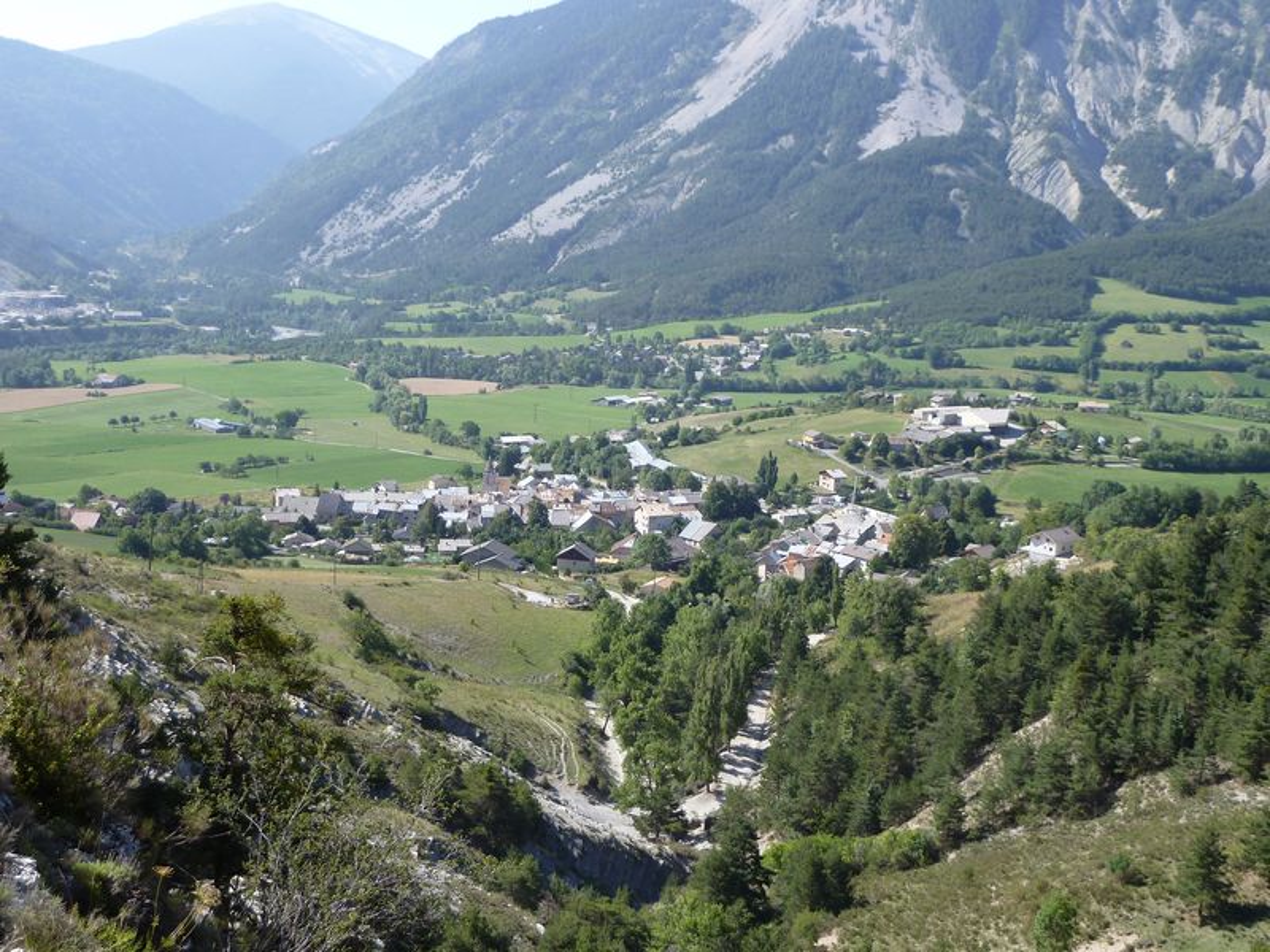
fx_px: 1761
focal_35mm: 48
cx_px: 635
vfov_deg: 30.3
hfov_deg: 39.7
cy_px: 476
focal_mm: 7.9
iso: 80
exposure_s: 1/320
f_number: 4
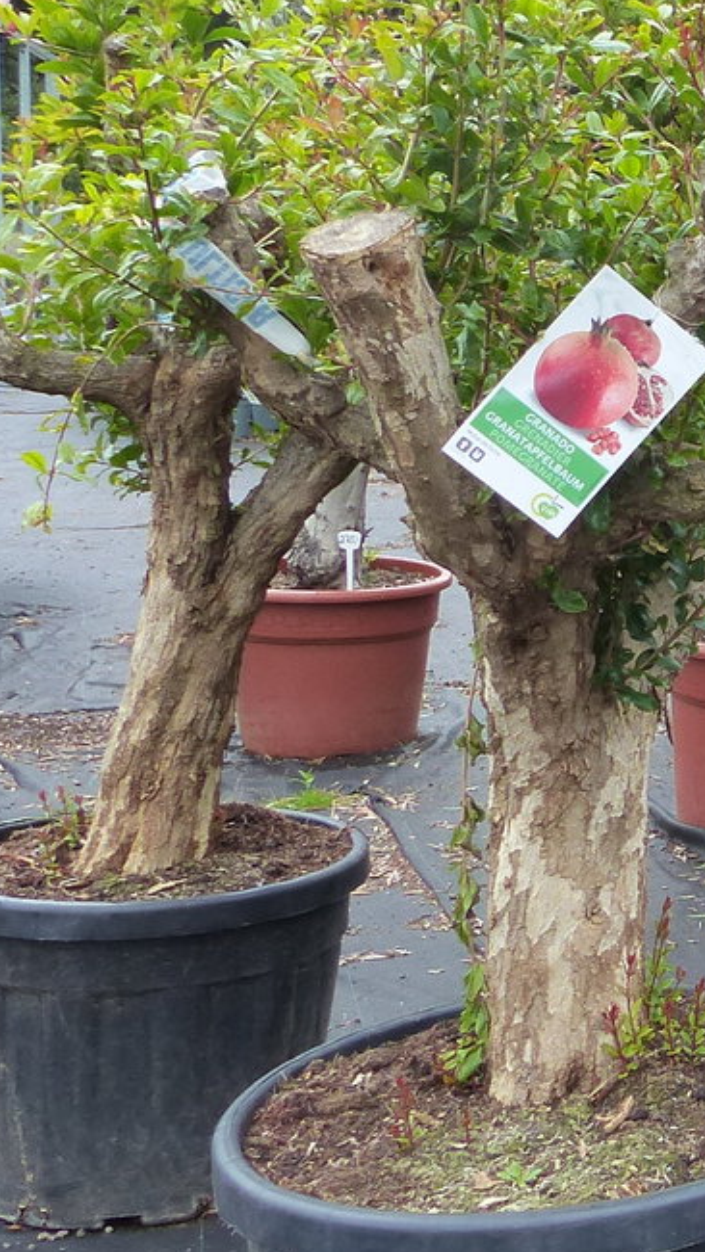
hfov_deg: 15.7
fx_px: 2225
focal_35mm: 67
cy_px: 416
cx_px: 1223
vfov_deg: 31.2
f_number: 4
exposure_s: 1/125
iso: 160
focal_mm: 4.5
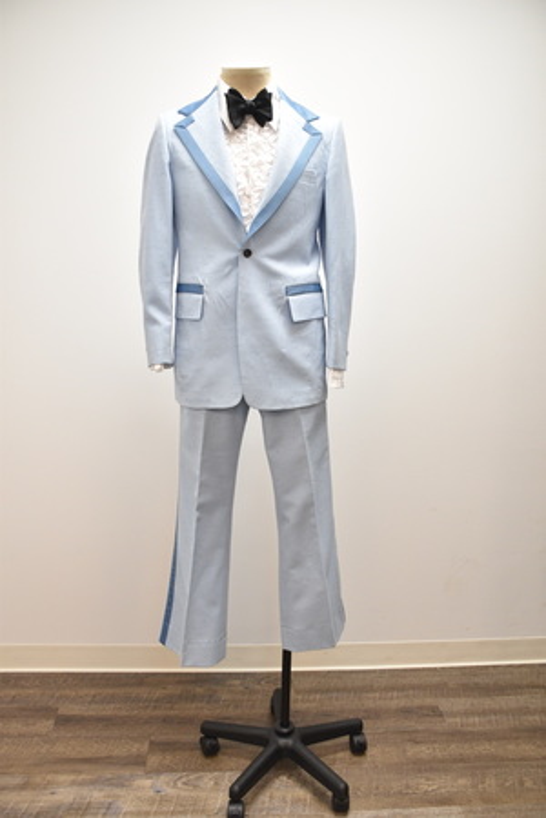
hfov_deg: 43.6
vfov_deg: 61.9
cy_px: 409
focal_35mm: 30
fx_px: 682
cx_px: 273
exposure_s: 1/80
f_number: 4.5
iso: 1000
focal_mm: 20
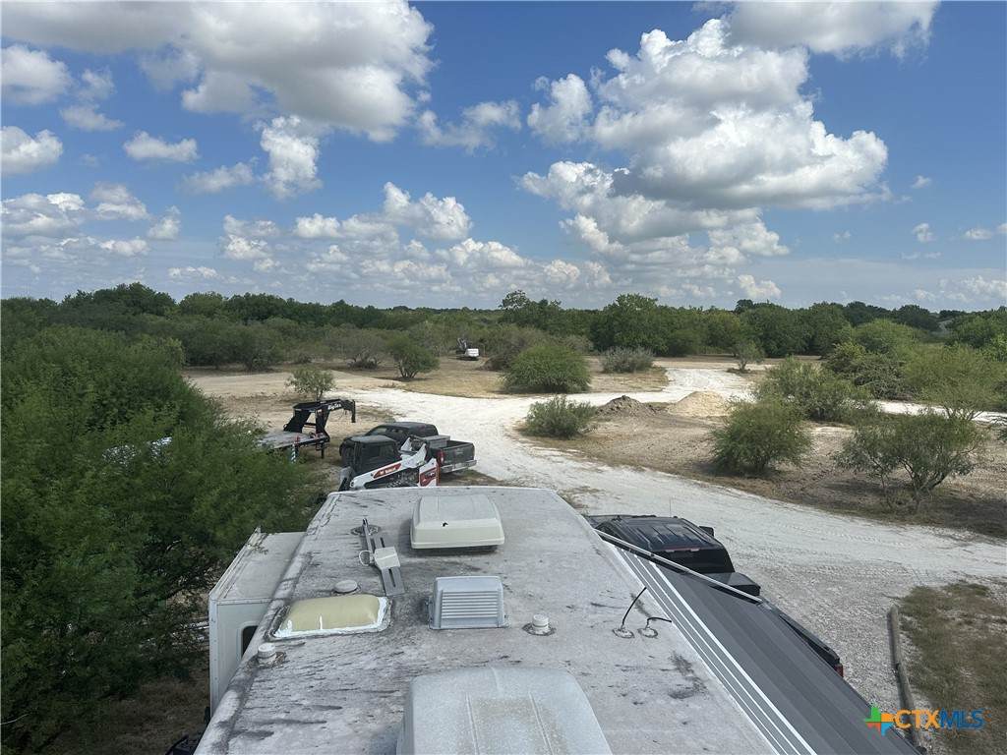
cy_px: 378
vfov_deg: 56.8
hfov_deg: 71.6
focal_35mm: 24
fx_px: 698
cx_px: 504
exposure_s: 1/7042
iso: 80
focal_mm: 6.86
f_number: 1.78
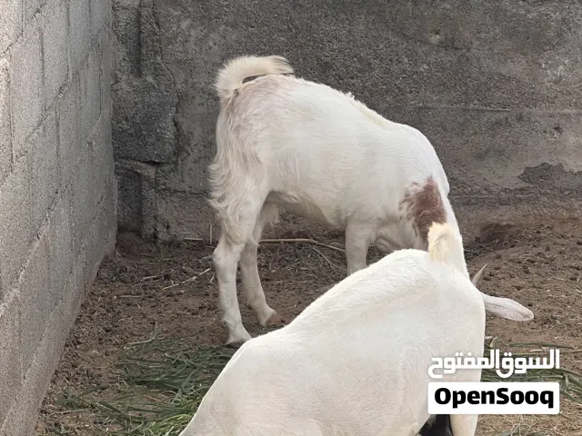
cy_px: 218
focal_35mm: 77
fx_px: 1295
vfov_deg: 19.1
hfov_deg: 25.3
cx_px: 291
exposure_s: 1/227
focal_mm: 9
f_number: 2.8
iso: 32
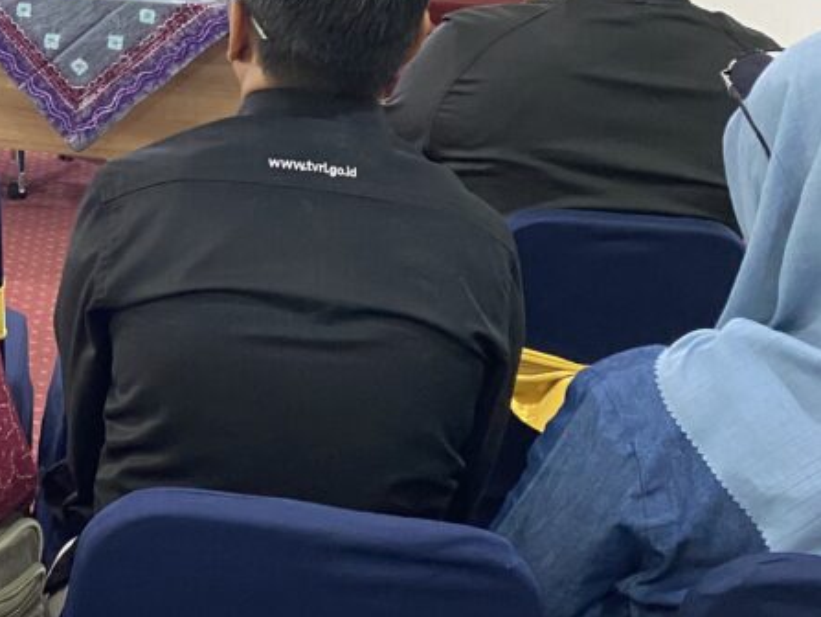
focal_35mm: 68
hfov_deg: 25.5
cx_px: -171
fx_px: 1614
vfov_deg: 21.3
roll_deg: -3.0
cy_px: 105
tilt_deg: -13.9
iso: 320
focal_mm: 4.25
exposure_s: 1/50
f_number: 1.8
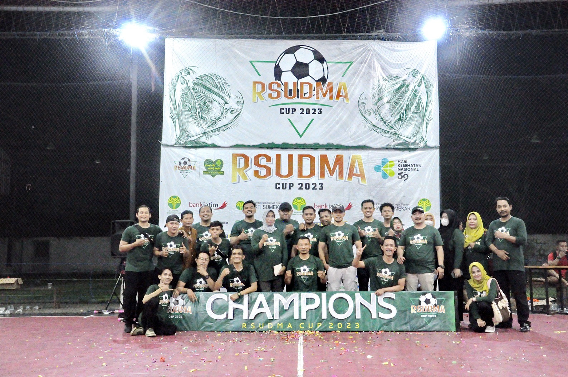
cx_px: 284
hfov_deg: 51.3
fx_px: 591
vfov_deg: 35.4
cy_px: 188
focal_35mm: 38
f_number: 5.6
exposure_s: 1/60
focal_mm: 25
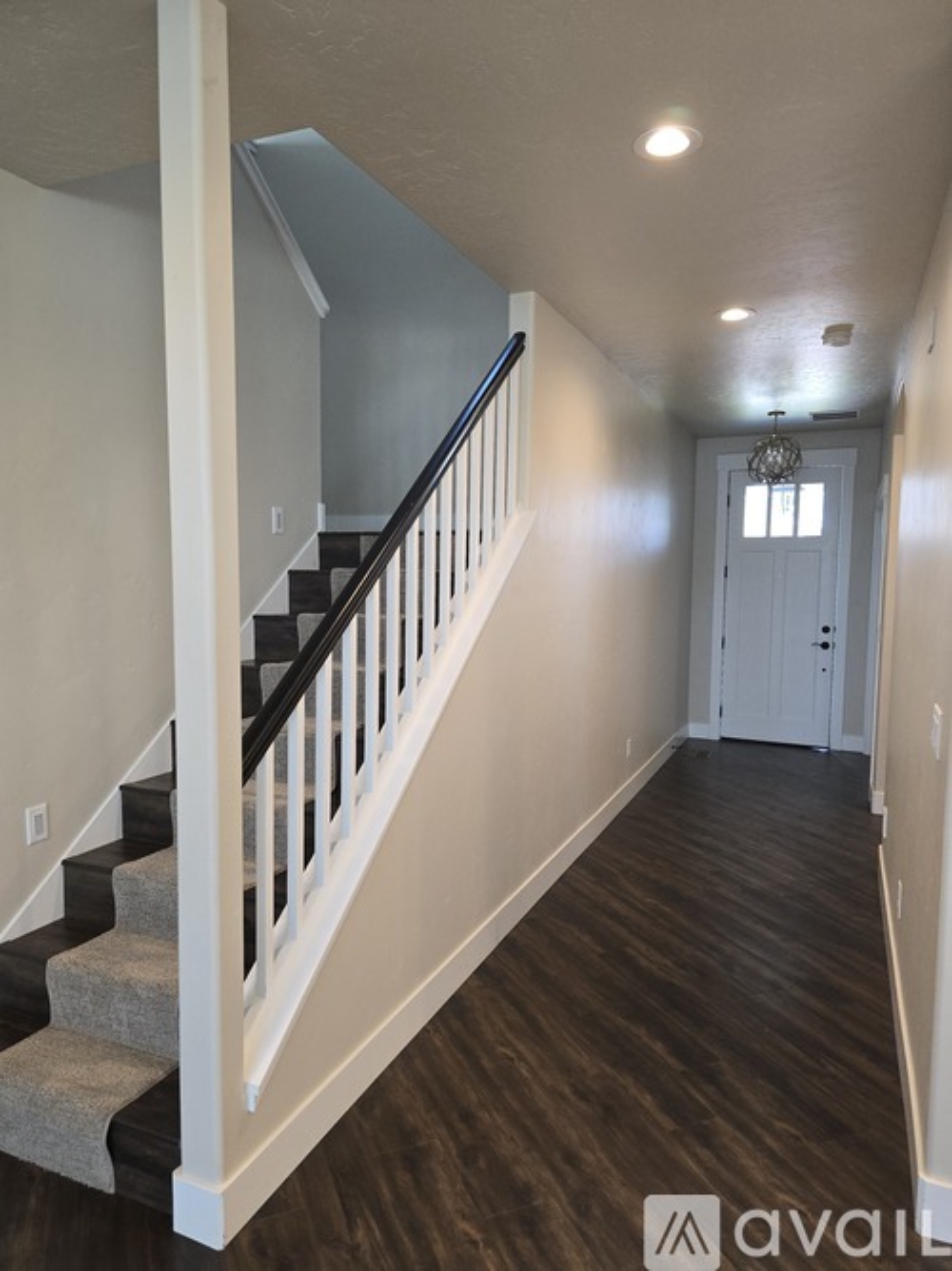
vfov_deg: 73.9
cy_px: 636
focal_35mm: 23
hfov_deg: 58.9
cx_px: 476
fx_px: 844
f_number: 1.7
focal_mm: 6.3
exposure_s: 1/120
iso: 250
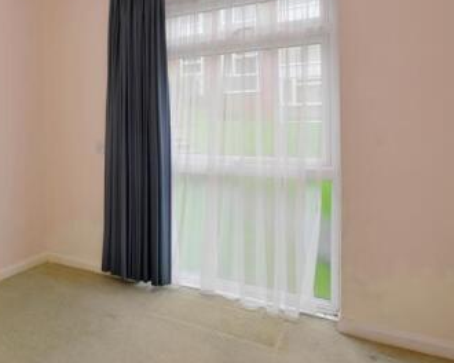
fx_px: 376
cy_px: 124
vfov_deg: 50.7
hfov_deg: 55.2
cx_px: 58
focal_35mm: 28
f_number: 11
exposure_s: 1.3
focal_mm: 10
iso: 400
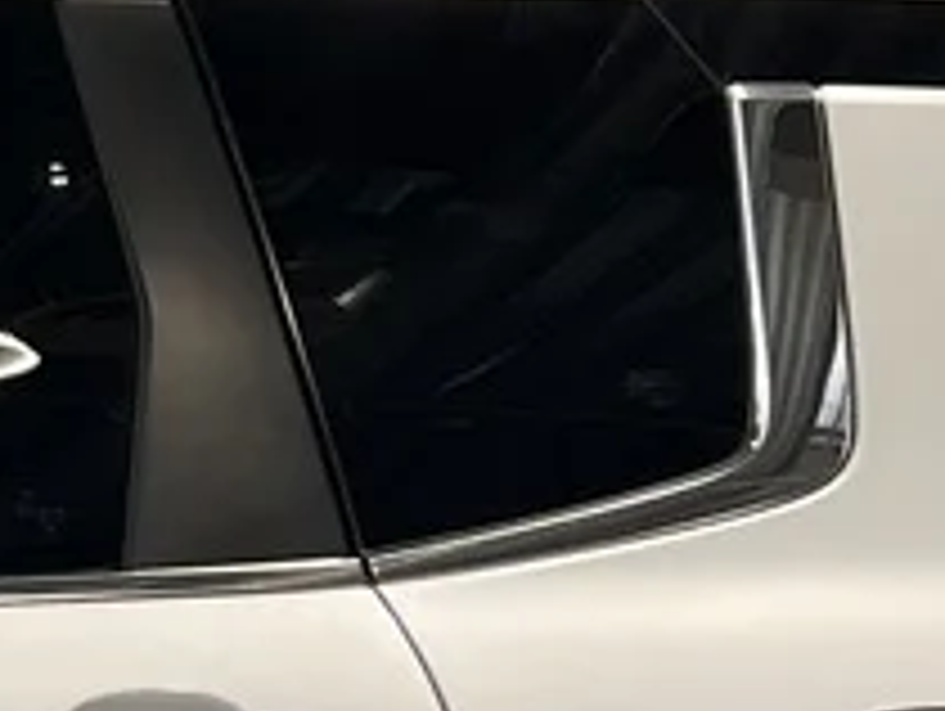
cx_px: -1444
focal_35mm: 198
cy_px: 900
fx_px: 5411
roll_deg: -0.6
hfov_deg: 8.9
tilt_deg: -10.6
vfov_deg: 7.4
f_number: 1.5
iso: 50
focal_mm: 5.7
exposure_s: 1/121
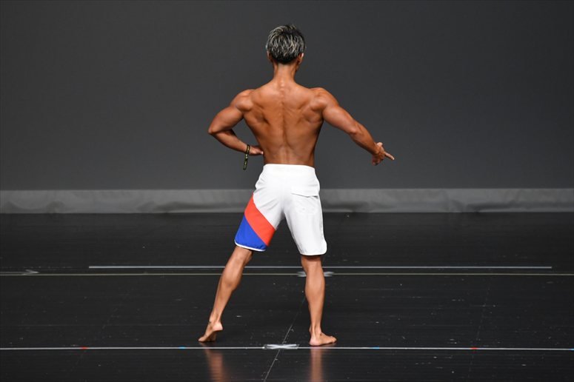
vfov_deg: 4.0
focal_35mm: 345
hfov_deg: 6.0
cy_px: 191
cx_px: 287
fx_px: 5498
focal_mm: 230
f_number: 5.6
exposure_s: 1/400
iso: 2000
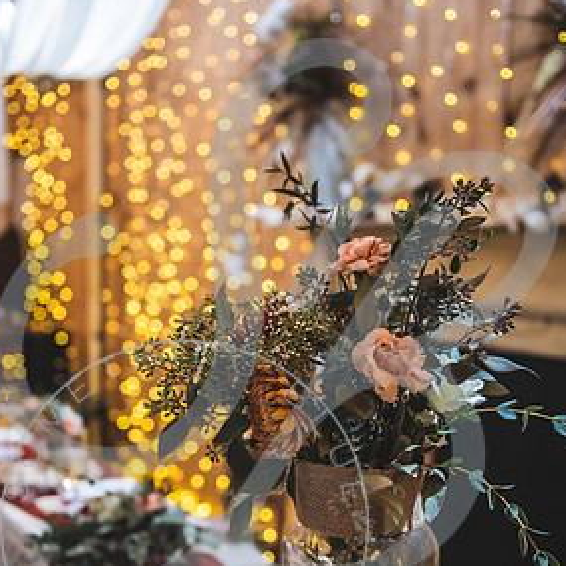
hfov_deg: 33.4
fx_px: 943
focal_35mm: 51
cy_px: 373
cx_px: 274
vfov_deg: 33.1
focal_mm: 38
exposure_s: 1/125
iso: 800
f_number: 2.8
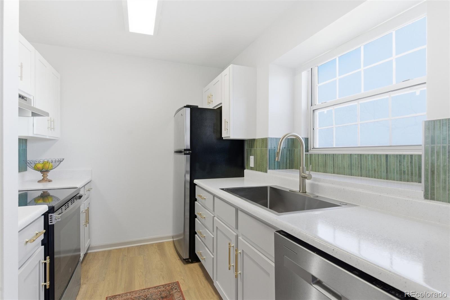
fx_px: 225
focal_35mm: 18
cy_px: 150
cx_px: 225
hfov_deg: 90.0
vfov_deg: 67.4
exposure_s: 1/100
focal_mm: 18
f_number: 8
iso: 500
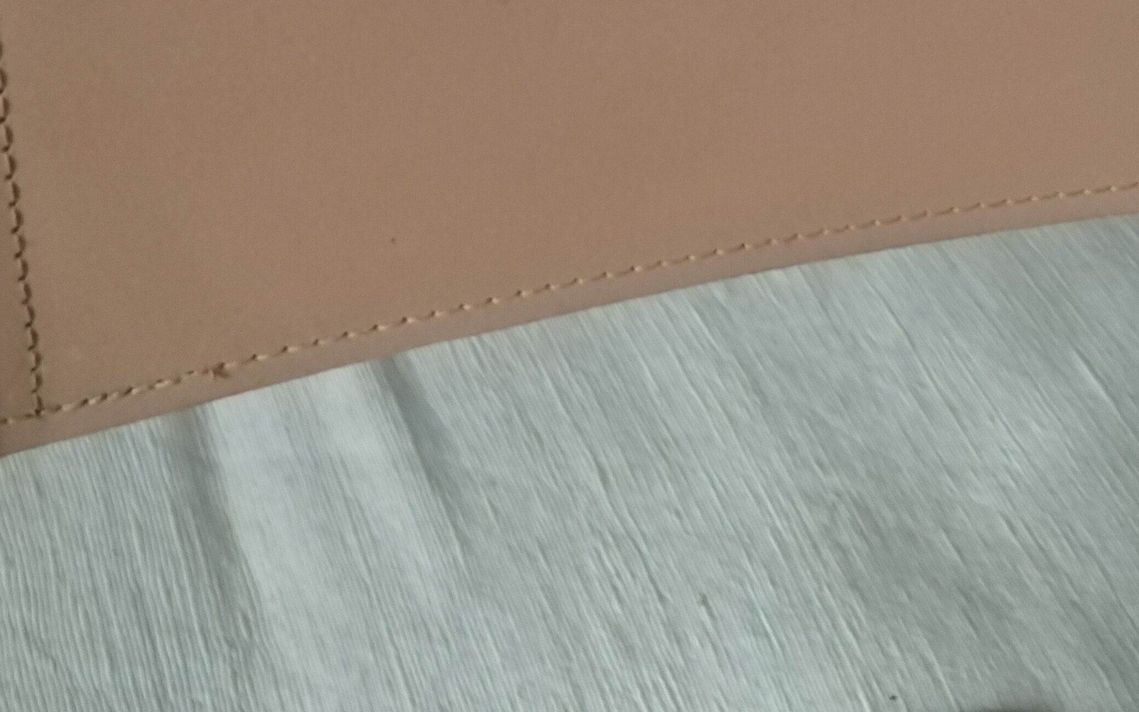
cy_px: -30
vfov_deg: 22.5
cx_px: 599
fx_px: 1707
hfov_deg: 36.9
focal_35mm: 55
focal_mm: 3.59
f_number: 1.8
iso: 1001
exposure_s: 1/15
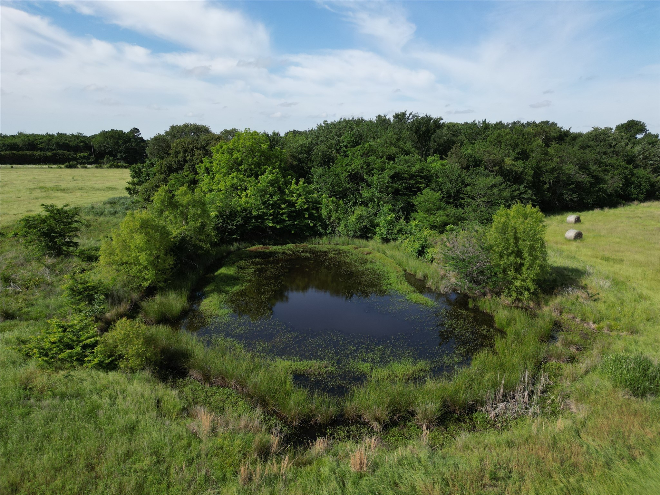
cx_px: 330
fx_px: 458
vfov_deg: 56.8
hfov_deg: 71.6
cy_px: 248
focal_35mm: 24
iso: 110
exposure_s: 1/2500
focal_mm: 6.72
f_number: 1.7
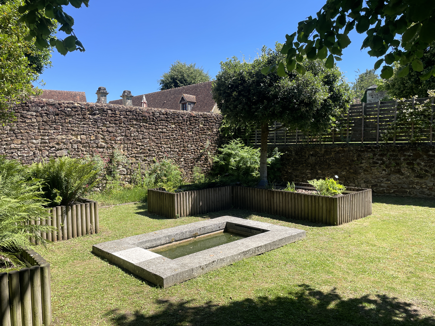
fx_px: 327
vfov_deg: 53.1
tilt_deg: -2.6
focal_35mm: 26
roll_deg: +0.4
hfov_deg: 67.3
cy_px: 163
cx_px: 218
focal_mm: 4.2
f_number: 1.6
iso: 32
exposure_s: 1/1667
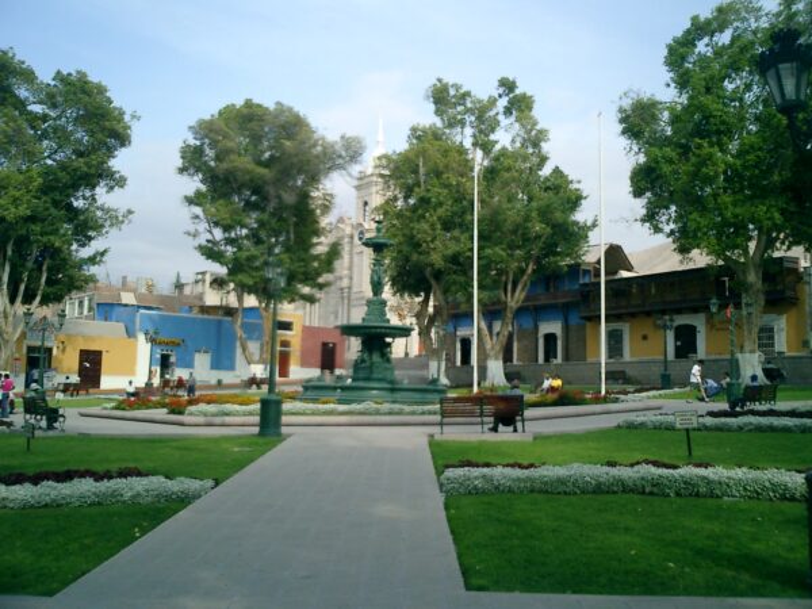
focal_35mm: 36
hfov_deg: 51.4
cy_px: 304
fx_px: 844
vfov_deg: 39.7
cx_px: 406
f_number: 3.2
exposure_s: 1/1250
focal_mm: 7.5
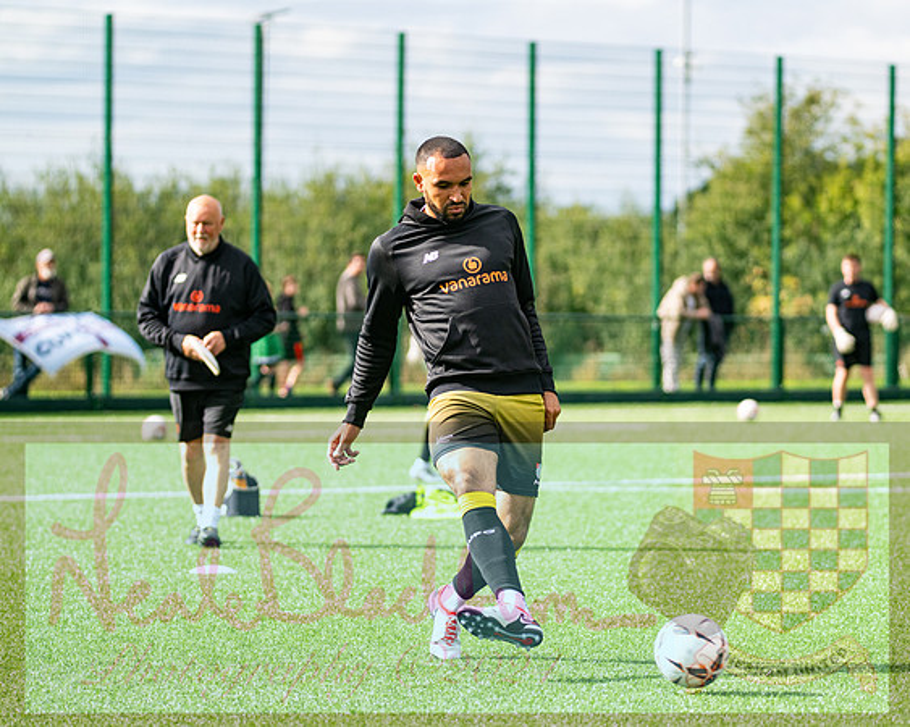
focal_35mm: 214
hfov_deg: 9.0
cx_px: 546
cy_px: 364
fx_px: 5764
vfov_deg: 7.2
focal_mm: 190
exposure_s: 1/1250
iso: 400
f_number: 4
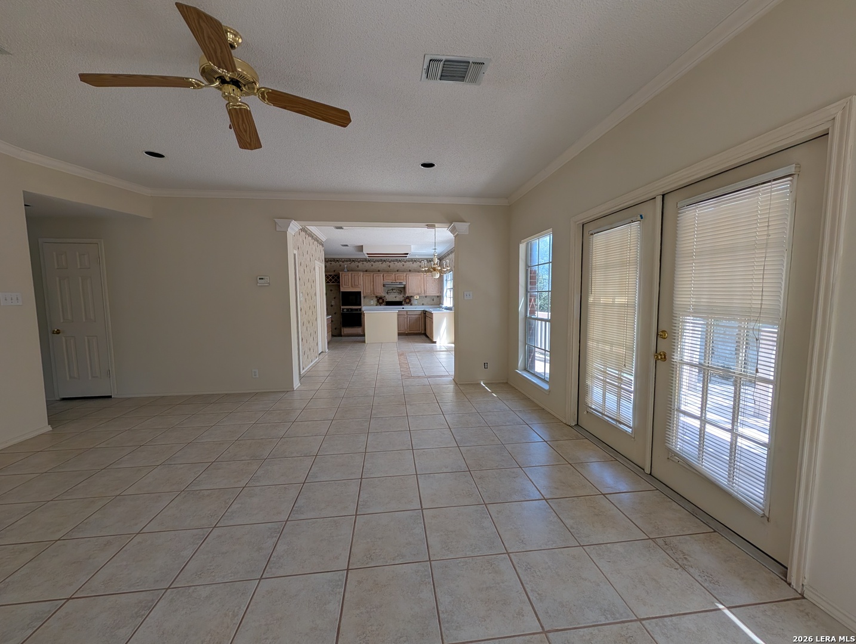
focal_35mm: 12
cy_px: 322
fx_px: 297
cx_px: 428
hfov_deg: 110.5
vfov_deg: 94.7
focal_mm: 2.02
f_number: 1.7
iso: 75
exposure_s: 1/480
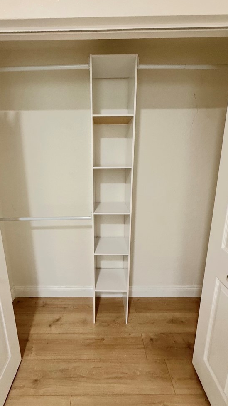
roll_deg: +0.4
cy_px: 196
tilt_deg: -12.0
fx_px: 172
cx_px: 100
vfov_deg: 99.3
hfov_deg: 66.8
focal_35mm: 16
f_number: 2.2
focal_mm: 2.22
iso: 320
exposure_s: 1/80
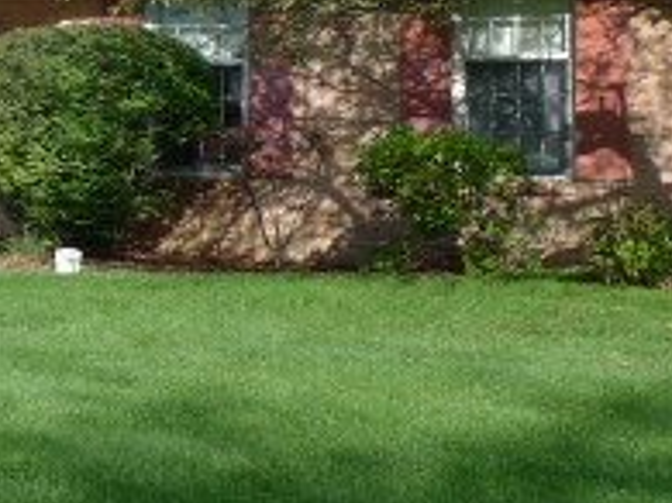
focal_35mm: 102
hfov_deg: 18.3
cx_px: -121
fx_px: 1979
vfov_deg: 14.4
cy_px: 124
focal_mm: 5.1
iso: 80
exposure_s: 1/400
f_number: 4
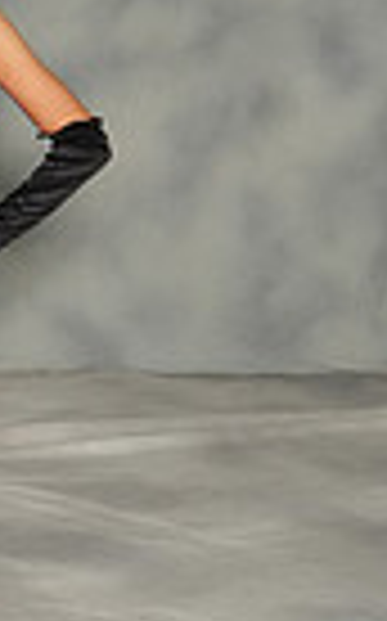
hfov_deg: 6.1
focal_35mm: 198
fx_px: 3350
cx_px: -824
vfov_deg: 10.6
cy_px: 128
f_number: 8
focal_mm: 31
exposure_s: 1/125
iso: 800
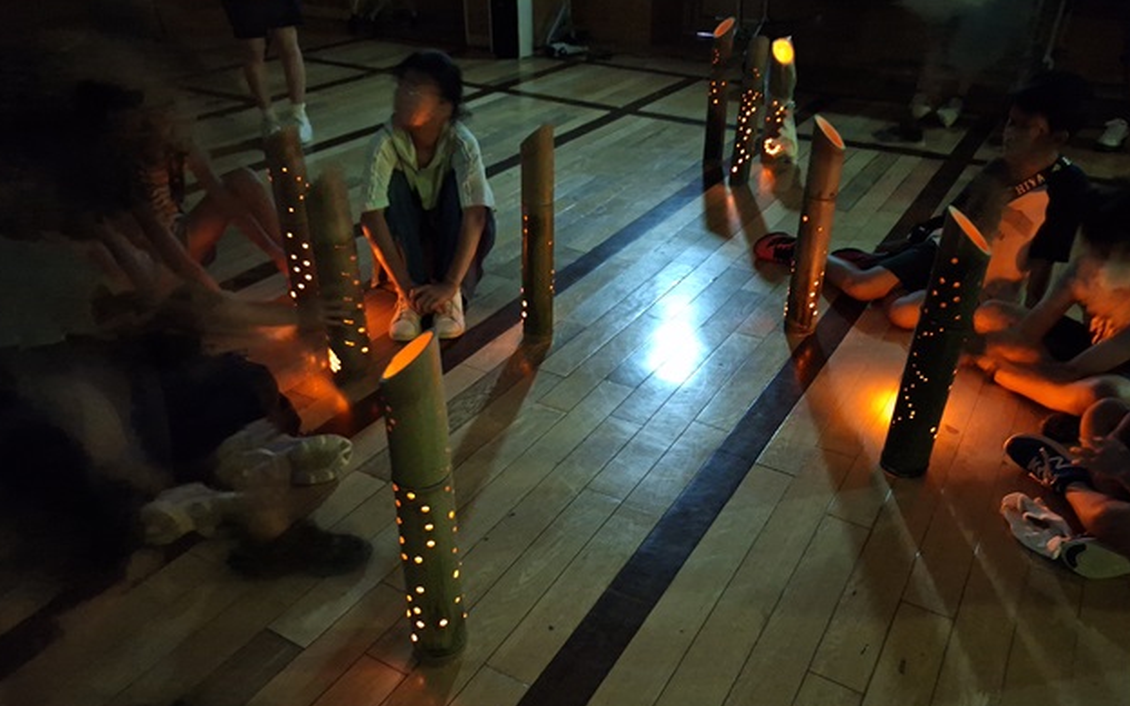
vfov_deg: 49.0
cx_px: 567
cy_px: 415
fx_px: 770
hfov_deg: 72.5
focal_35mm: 25
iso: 2500
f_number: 1.8
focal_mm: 5.54
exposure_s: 1/4
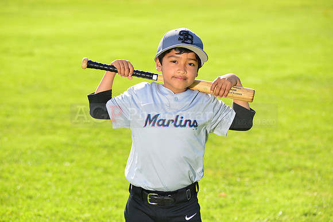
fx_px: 1156
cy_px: 111
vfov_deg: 11.0
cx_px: 166
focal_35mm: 125
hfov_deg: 16.4
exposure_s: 1/250
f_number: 5
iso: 100
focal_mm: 125
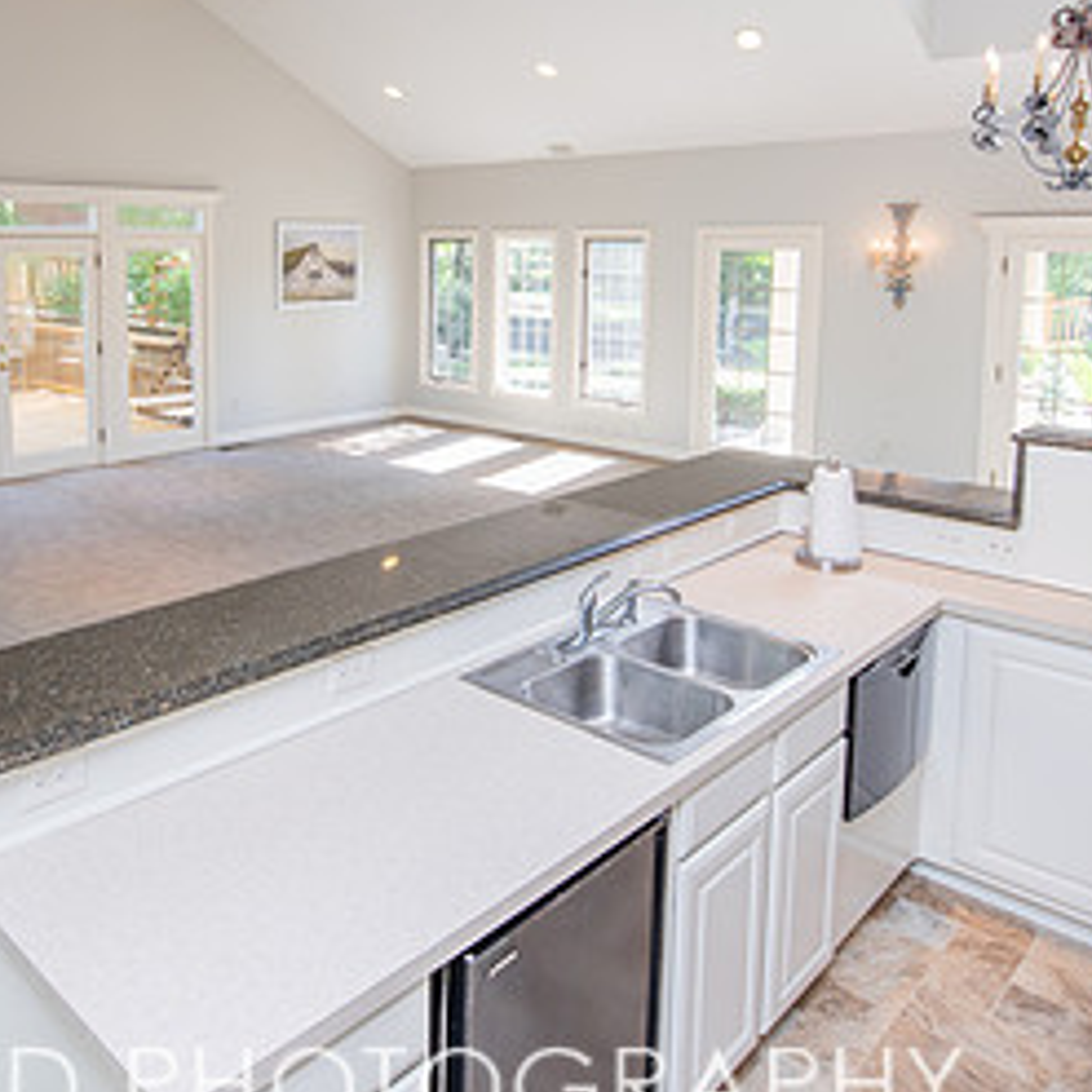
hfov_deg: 55.9
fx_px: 999
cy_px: 335
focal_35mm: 28
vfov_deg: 55.7
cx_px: 354
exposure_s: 1/30
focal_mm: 14
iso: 250
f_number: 7.1
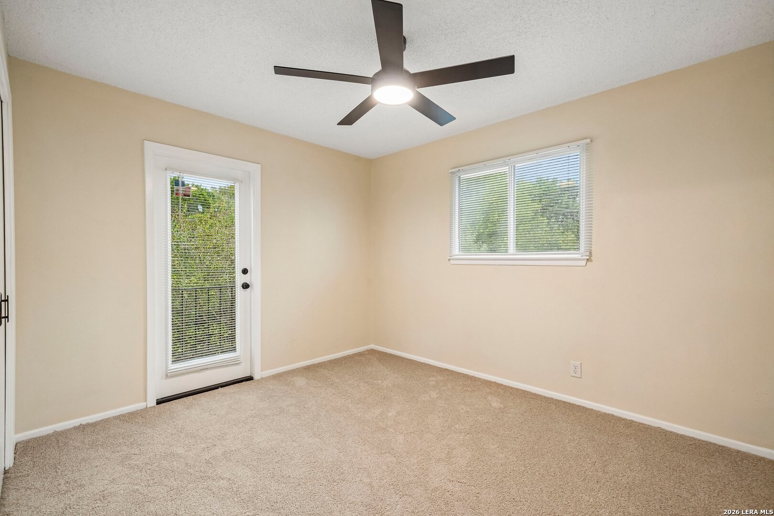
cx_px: 387
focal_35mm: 15
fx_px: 322
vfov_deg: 77.3
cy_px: 258
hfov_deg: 100.4
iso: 500
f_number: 8
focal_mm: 15
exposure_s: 1/15
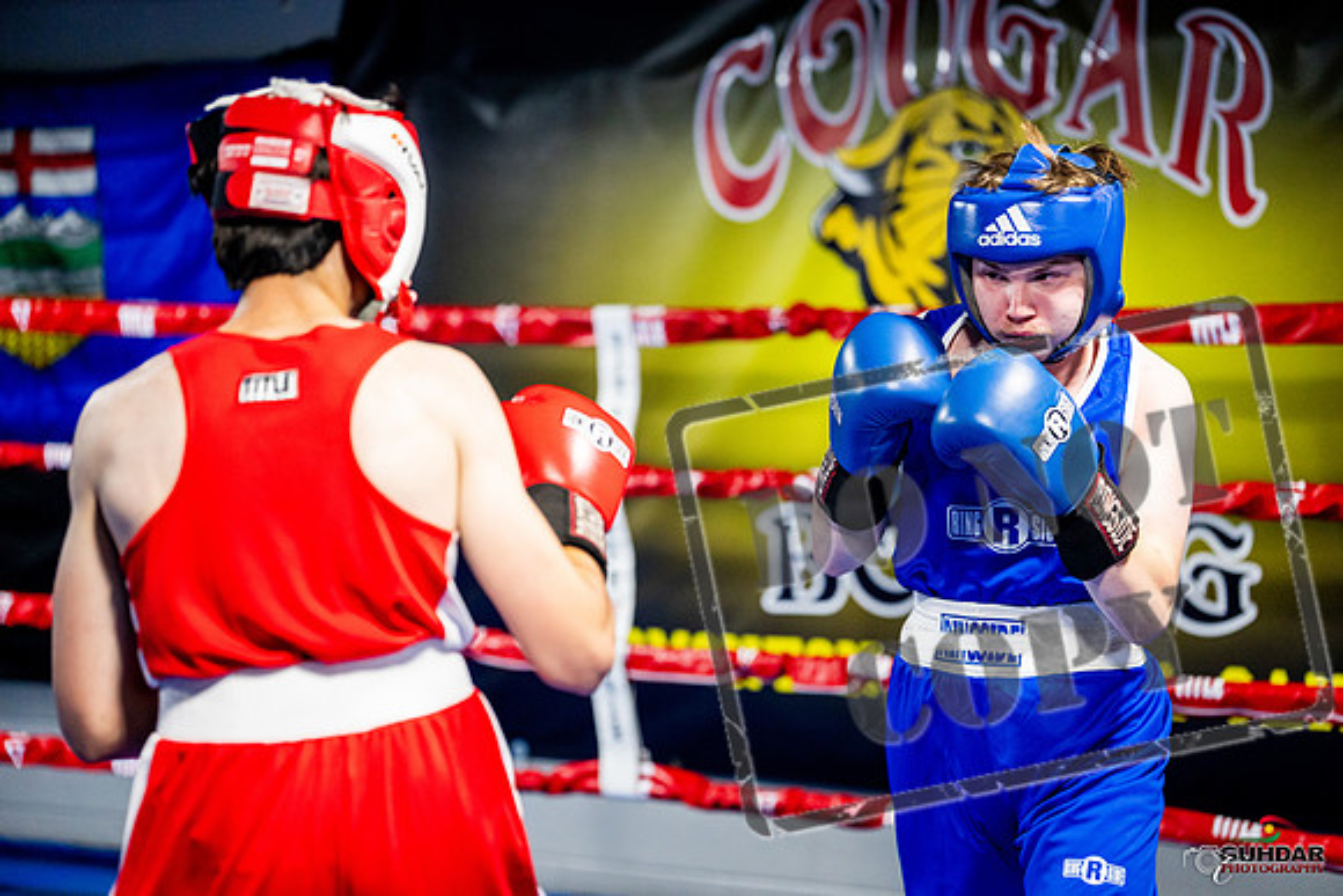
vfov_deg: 15.2
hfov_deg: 22.6
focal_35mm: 90
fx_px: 3358
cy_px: 448
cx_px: 672
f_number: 2
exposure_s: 1/1000
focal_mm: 90
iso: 4000
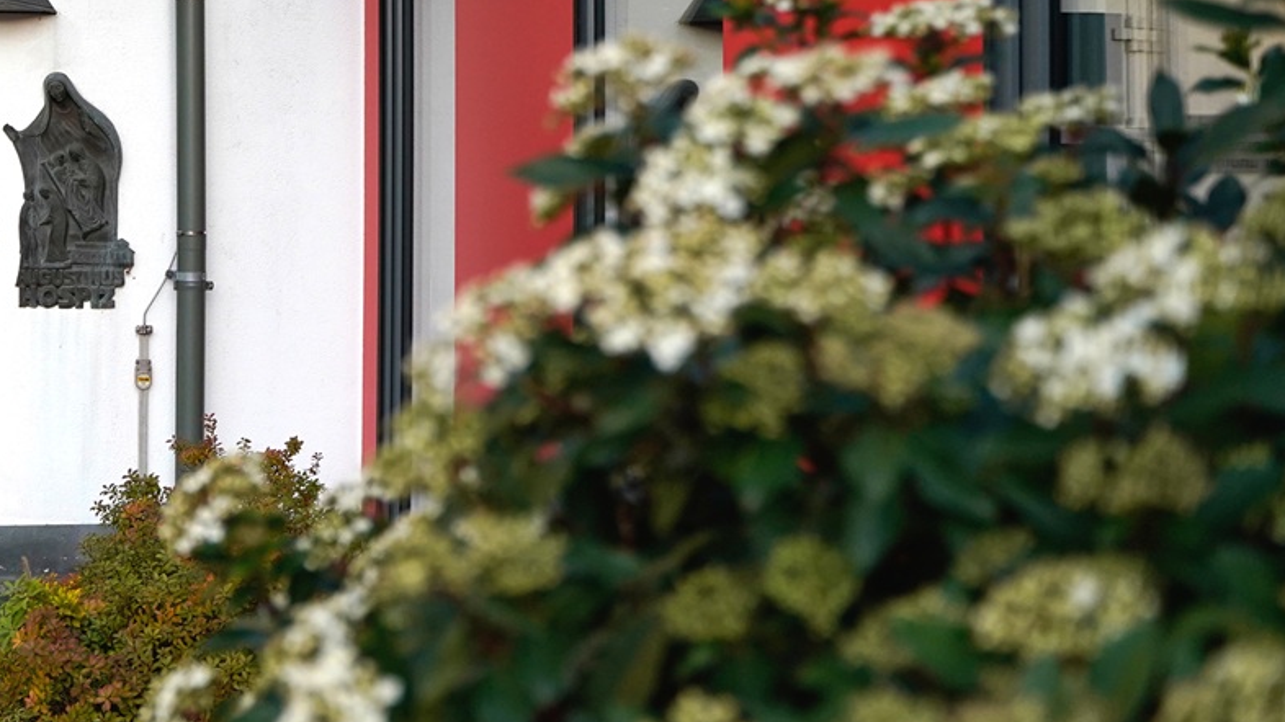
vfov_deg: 21.4
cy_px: 237
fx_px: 1908
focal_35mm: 56
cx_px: 134
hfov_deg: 35.1
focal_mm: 28
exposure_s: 1/3200
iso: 1000
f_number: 2.8
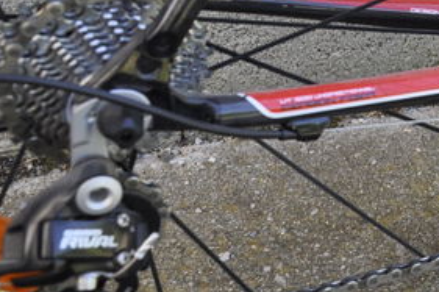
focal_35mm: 96
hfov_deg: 17.8
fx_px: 1170
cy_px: -148
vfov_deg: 13.4
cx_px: 744
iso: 400
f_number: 5.6
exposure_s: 1/125
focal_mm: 18
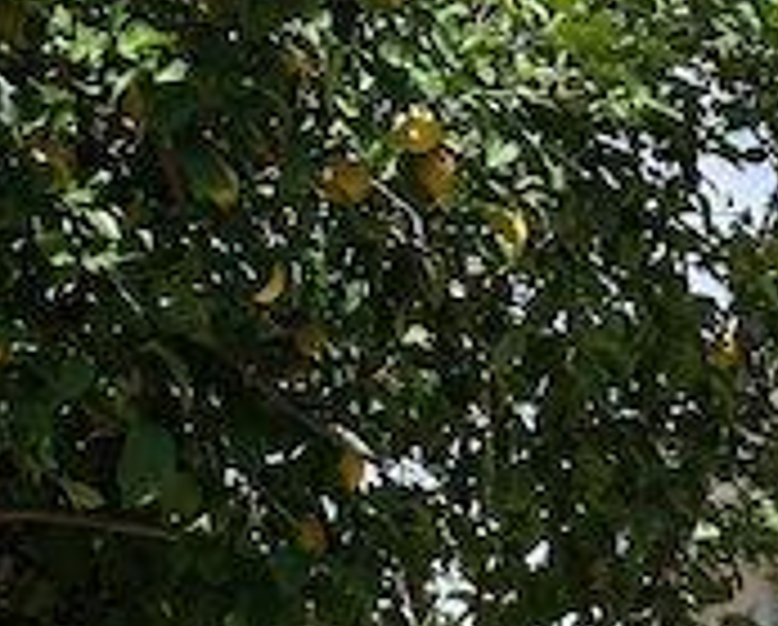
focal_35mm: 173
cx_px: 1061
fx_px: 3990
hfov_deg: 10.8
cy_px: 1302
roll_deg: -0.6
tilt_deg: +0.7
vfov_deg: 8.4
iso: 64
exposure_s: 1/3472
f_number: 1.78
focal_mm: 6.86
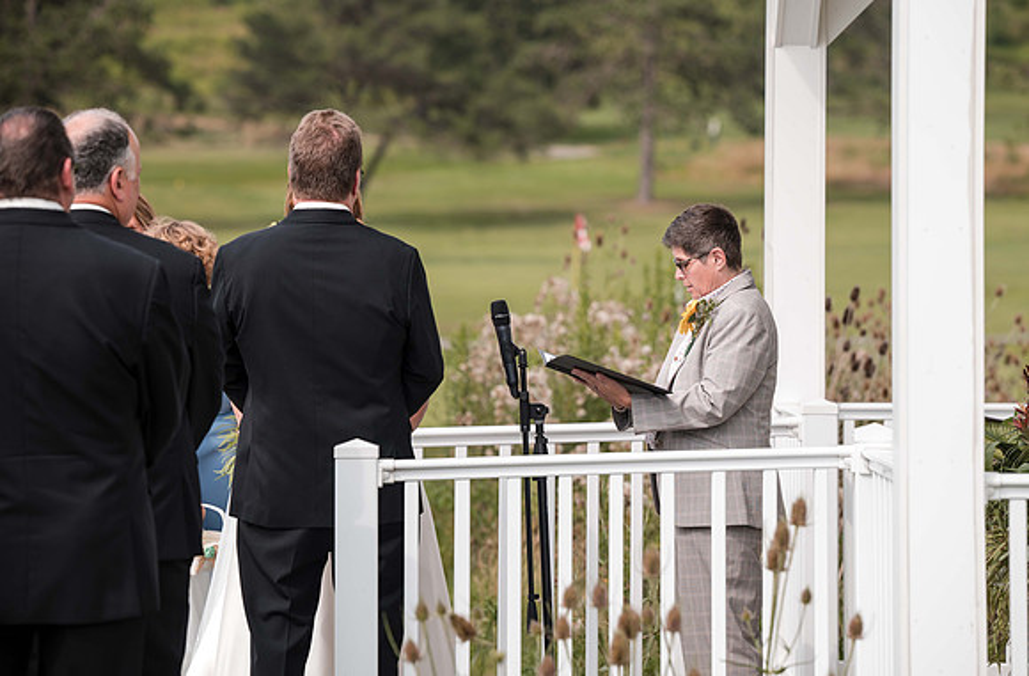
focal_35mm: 153
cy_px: 319
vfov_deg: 8.9
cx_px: 580
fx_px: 4354
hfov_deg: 13.5
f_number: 3.5
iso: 50
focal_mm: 130
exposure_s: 1/500
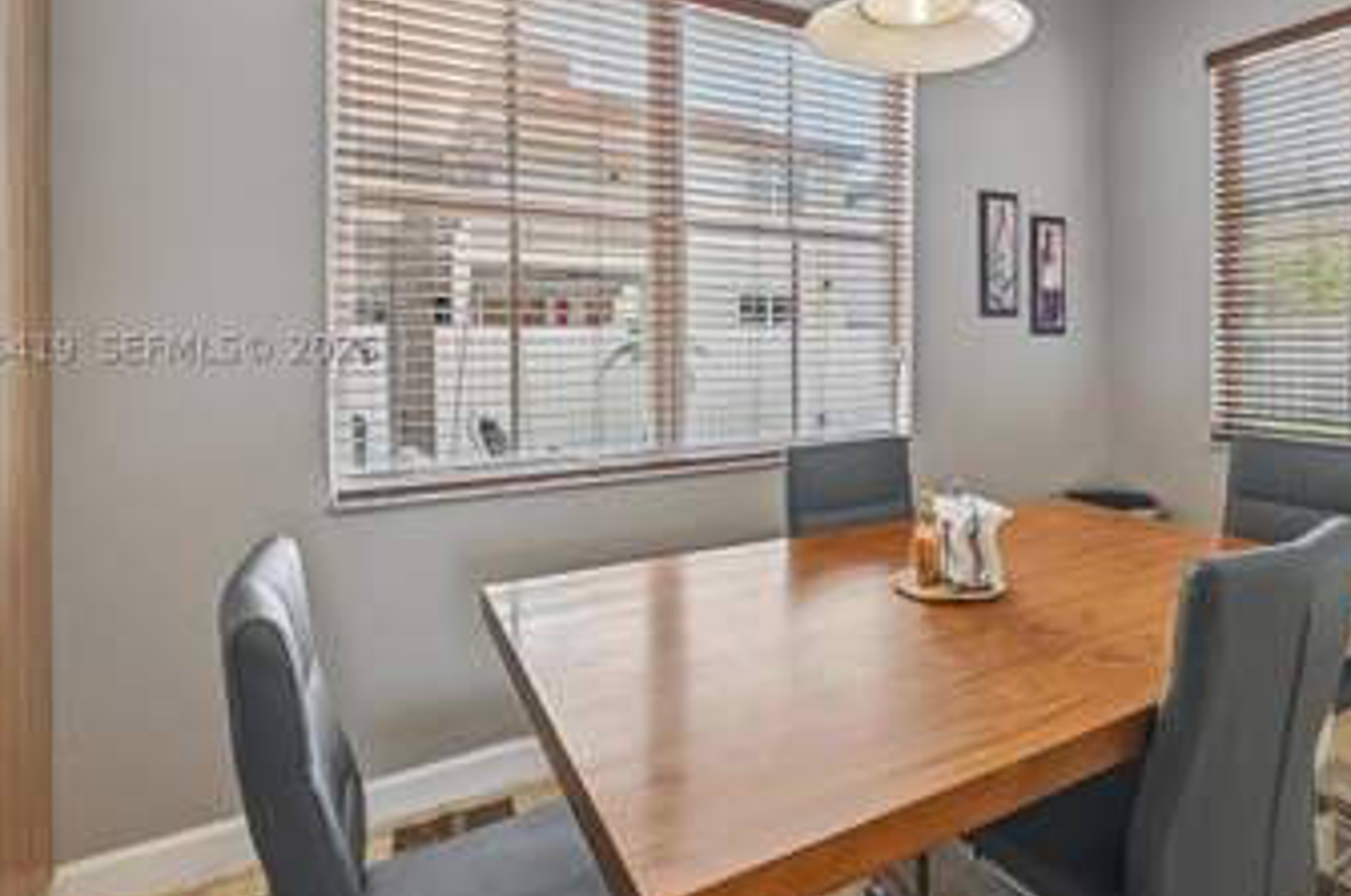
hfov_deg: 82.8
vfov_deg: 61.1
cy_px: 344
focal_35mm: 20
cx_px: 824
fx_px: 749
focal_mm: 14
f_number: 9
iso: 320
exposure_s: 1/250
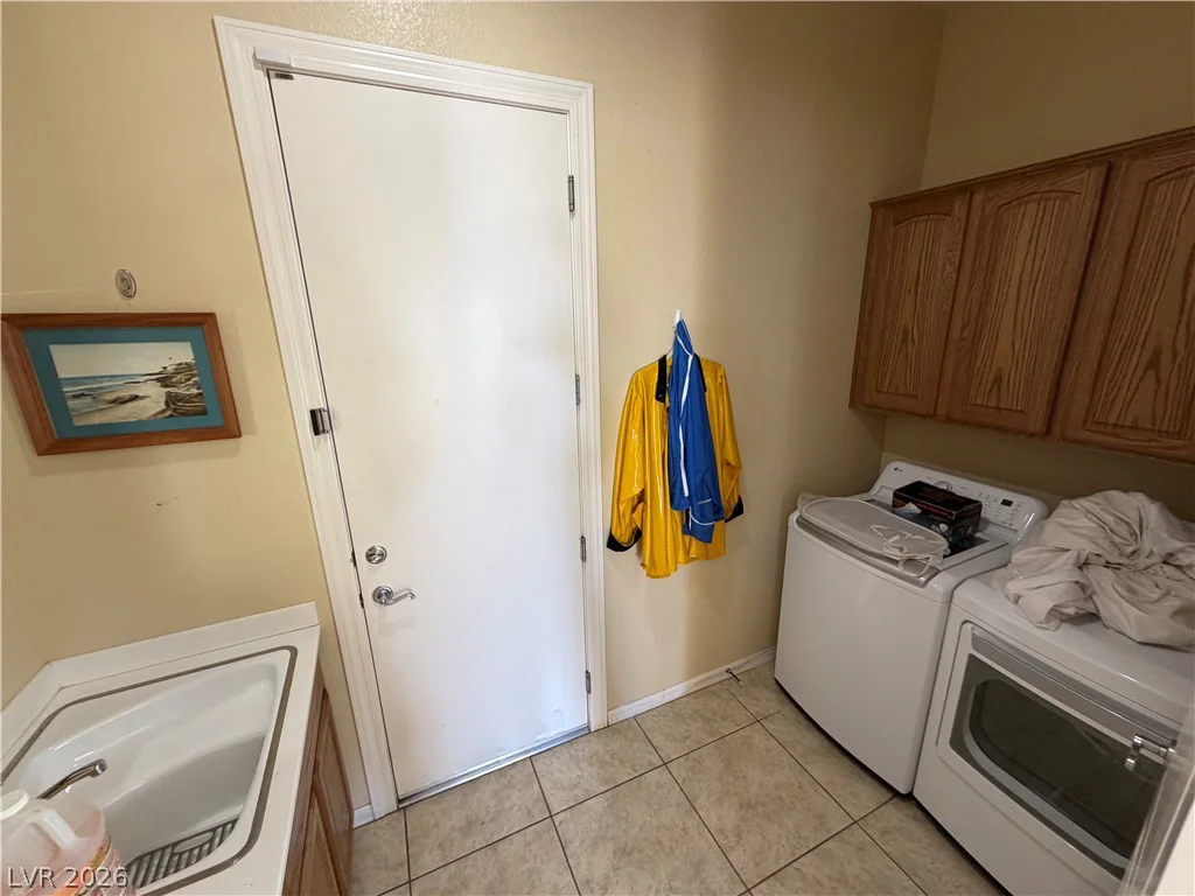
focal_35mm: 14
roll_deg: +1.7
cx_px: 598
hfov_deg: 102.1
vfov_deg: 85.7
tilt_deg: -16.6
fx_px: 483
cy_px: 448
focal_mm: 2.22
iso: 160
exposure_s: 1/60
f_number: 2.2
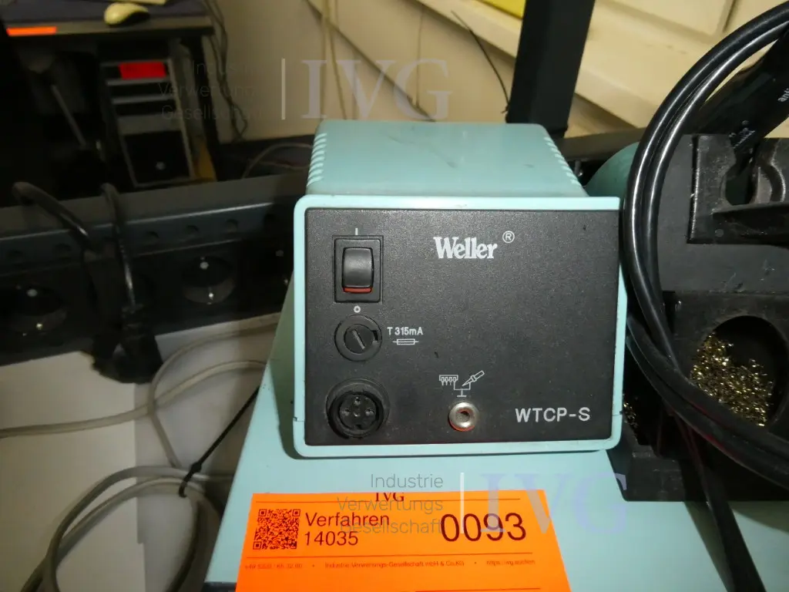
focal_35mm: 24
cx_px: 394
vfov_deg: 56.8
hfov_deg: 71.6
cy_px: 296
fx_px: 547
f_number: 3.3
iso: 640
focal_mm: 4.3
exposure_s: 1/125
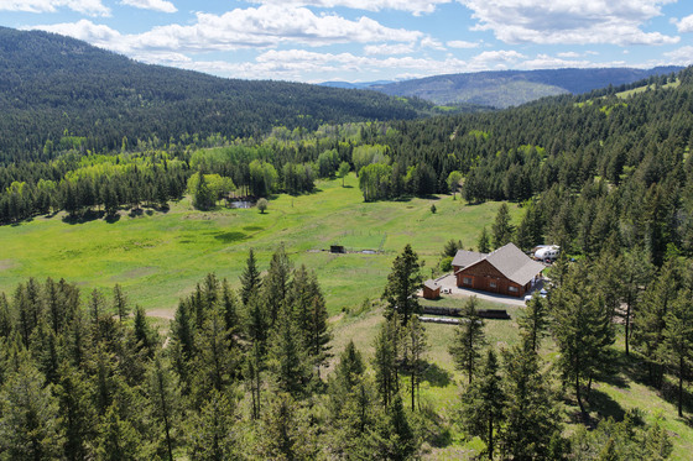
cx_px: 346
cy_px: 230
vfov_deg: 46.4
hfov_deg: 65.5
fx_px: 539
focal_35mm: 28
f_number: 2.8
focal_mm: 14.45
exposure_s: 1/640
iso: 100
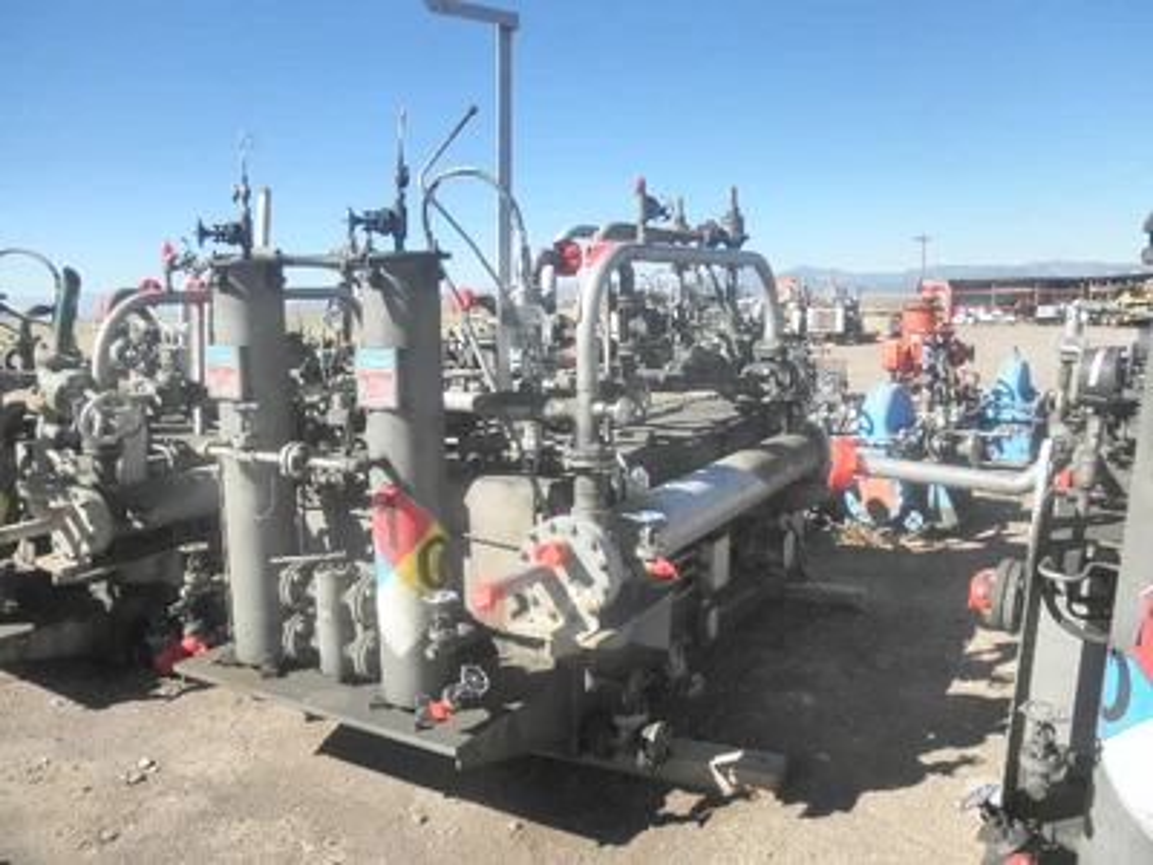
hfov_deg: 63.4
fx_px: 933
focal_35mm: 28
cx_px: 576
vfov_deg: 49.7
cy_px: 432
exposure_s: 1/80
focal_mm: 5
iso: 64
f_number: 8.5
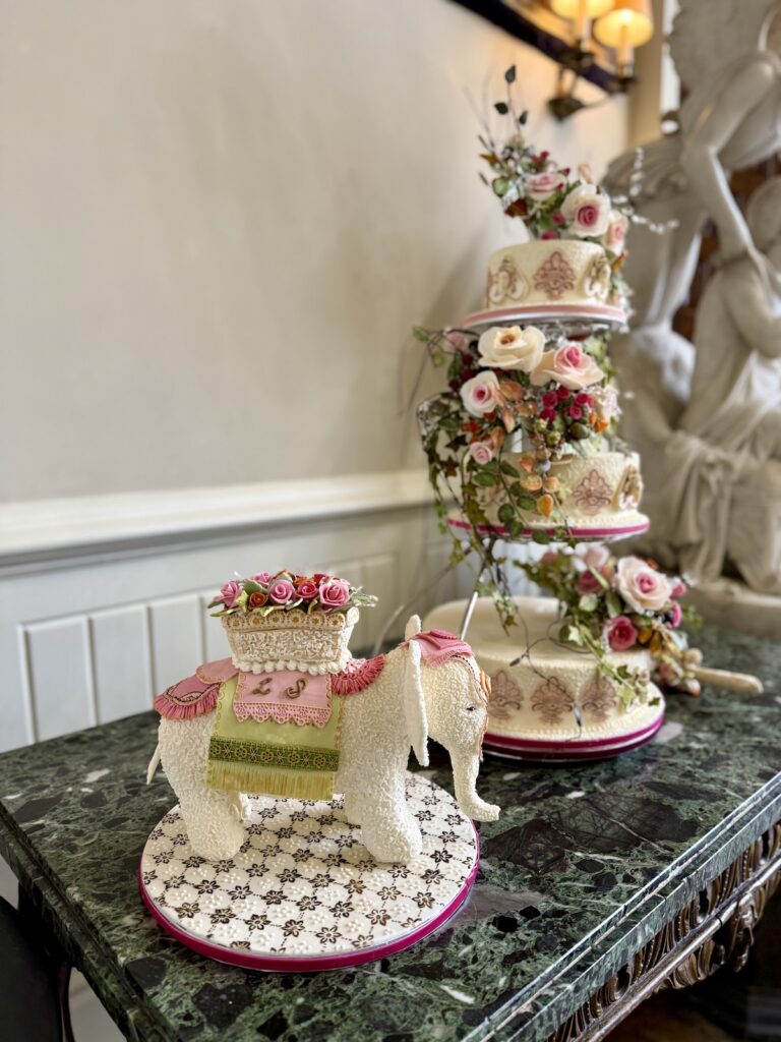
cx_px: 390
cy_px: 521
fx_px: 722
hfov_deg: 56.8
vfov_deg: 71.6
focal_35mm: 24
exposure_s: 1/50
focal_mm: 6.76
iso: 200
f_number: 1.78
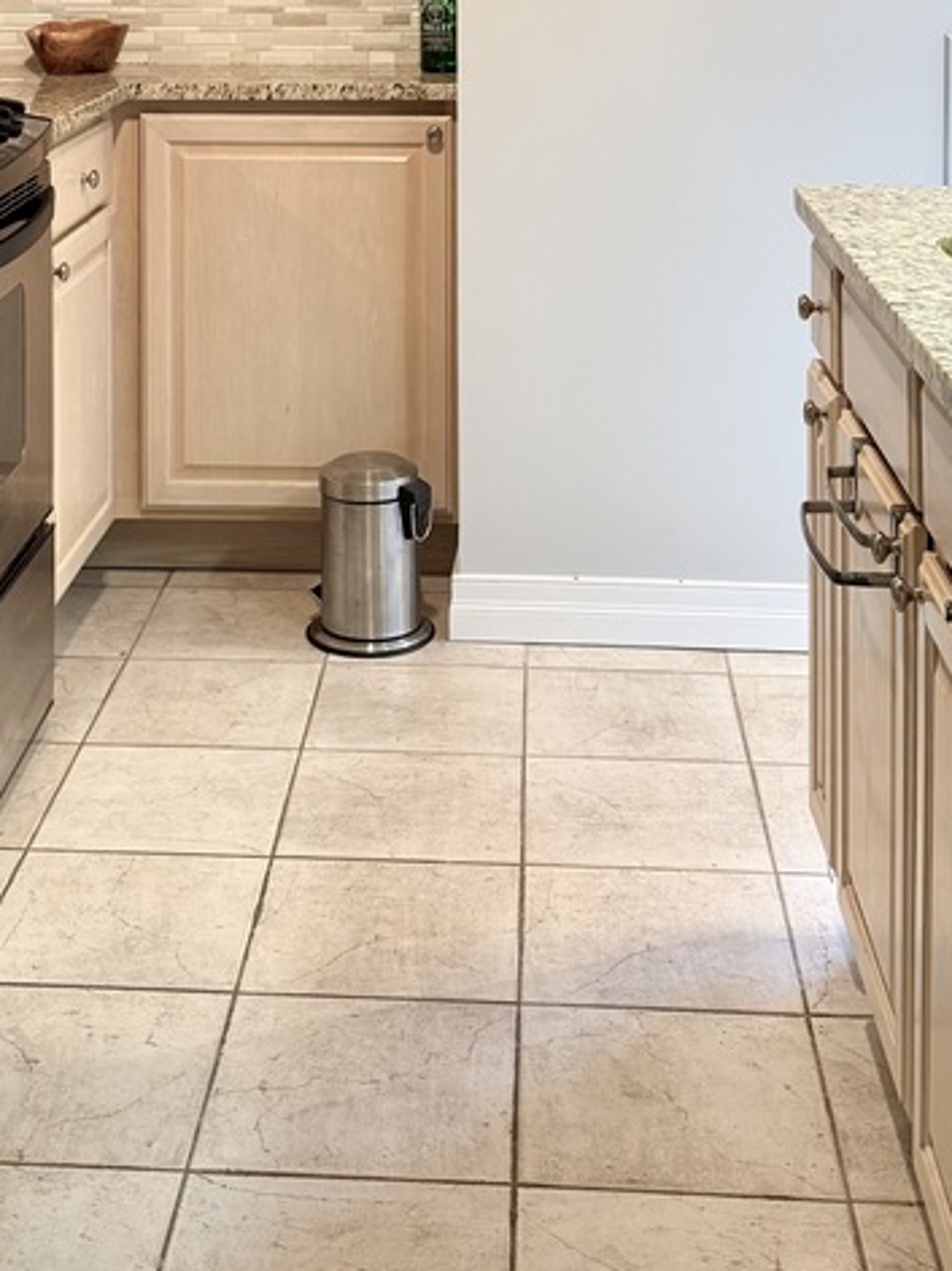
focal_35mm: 55
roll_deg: +0.5
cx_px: 405
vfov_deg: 32.1
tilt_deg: -3.5
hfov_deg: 26.5
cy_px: -11
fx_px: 2018
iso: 250
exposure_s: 1/60
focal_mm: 6.76
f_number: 1.78
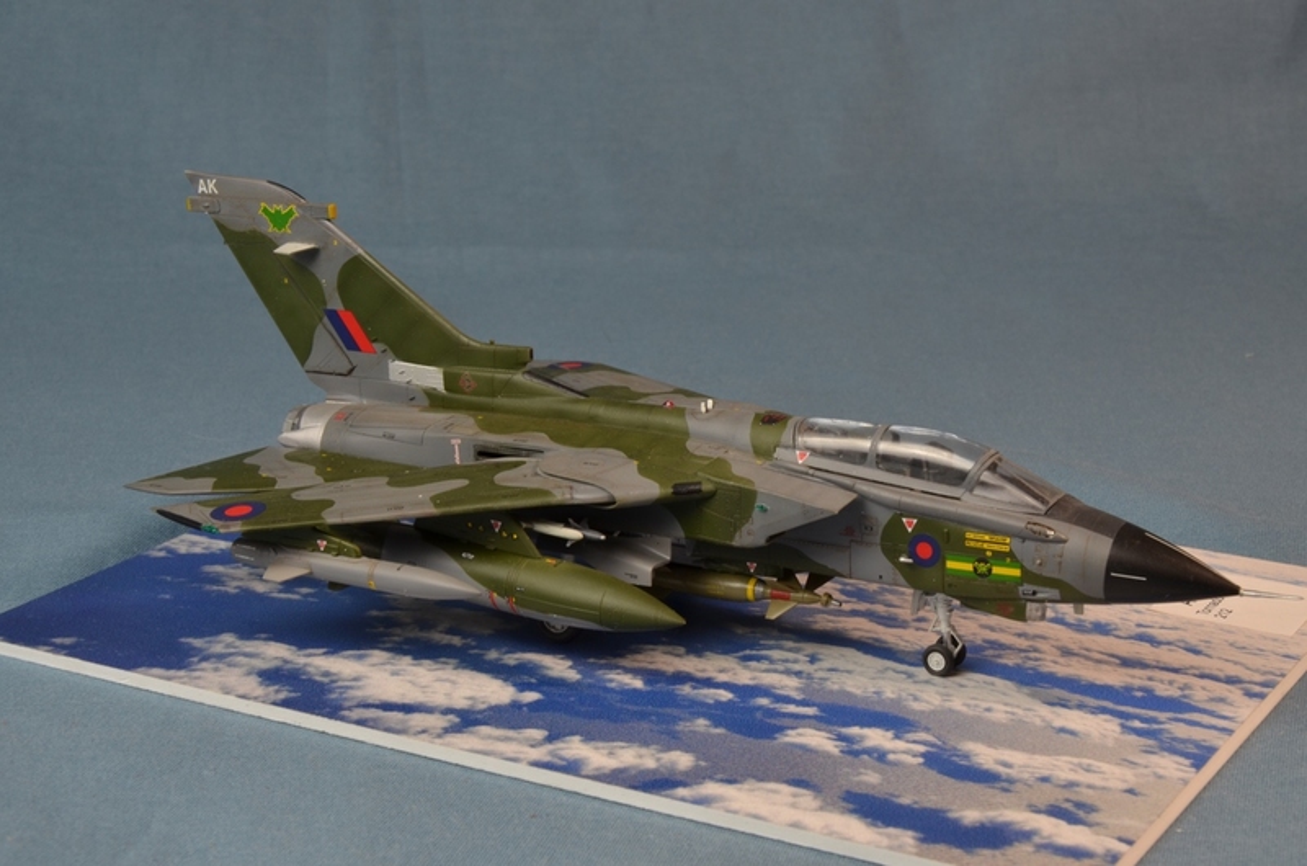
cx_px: 654
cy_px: 433
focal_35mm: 75
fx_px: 2717
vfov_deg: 18.1
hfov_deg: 27.0
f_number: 18
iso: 200
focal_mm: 50
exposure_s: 1/5
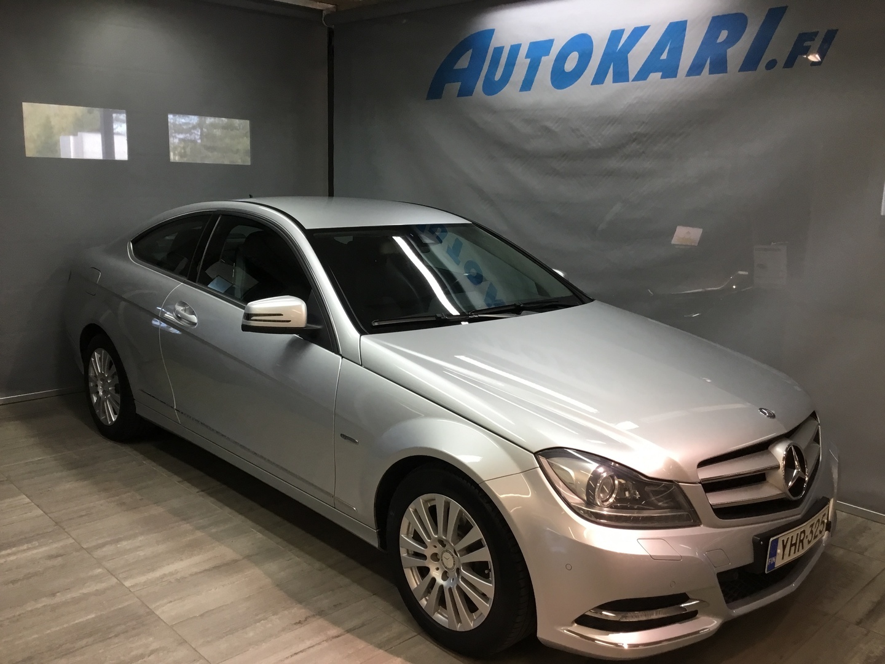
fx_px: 793
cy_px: 332
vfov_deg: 45.4
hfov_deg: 58.4
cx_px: 442
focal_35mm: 31
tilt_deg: -11.1
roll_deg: -0.3
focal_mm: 3.3
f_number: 2.4
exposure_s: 1/33
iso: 32
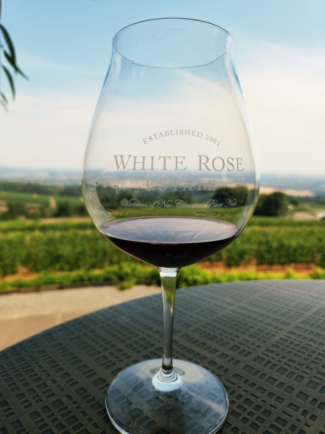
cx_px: 162
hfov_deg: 58.9
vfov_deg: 73.9
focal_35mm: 23
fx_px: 288
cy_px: 217
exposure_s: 1/1250
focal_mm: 5.4
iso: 20
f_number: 1.8
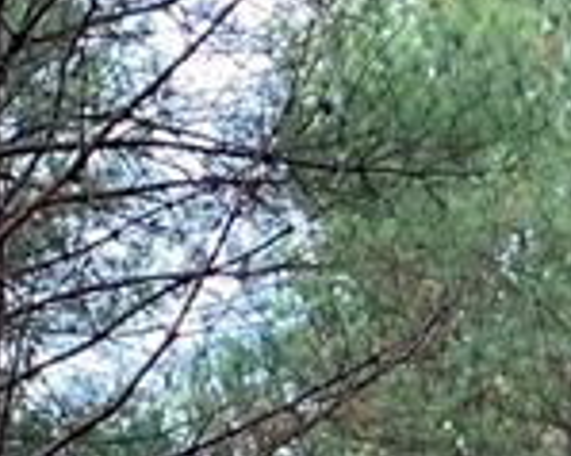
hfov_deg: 10.3
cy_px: 893
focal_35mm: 188
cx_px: 211
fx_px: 3175
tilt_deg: +4.3
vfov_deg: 7.9
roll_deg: +0.4
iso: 80
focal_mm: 3.99
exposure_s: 1/88
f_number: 1.8
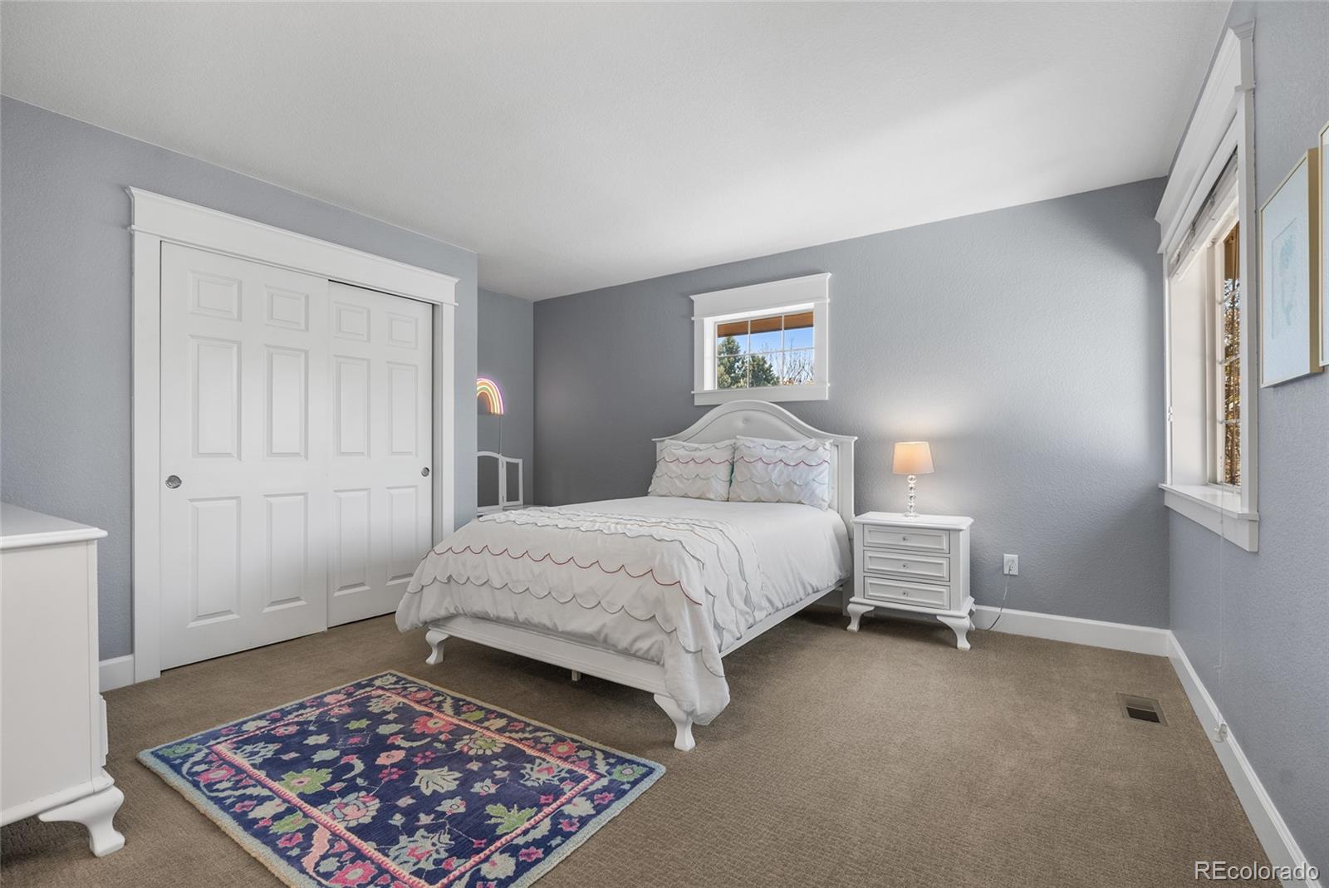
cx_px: 664
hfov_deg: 96.7
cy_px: 444
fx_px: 591
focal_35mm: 16
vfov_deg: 73.8
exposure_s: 1/100
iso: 200
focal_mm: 16
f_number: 8
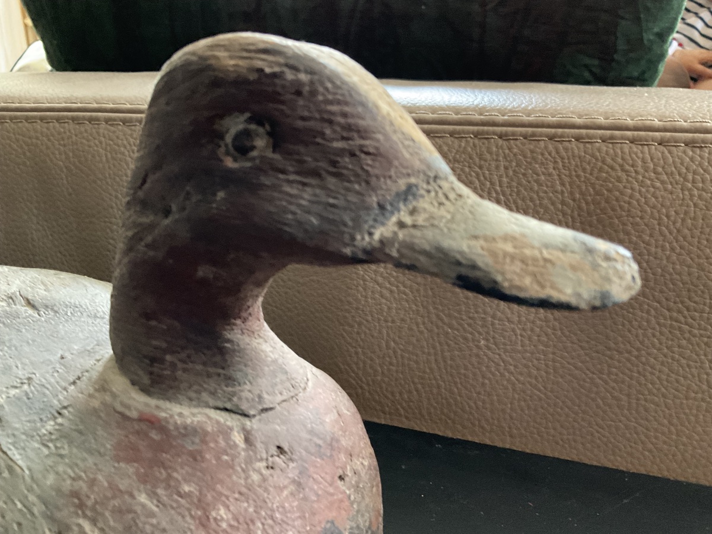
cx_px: 356
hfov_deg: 61.7
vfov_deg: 48.2
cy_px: 267
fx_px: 596
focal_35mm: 29
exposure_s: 1/30
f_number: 1.8
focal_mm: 3
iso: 320
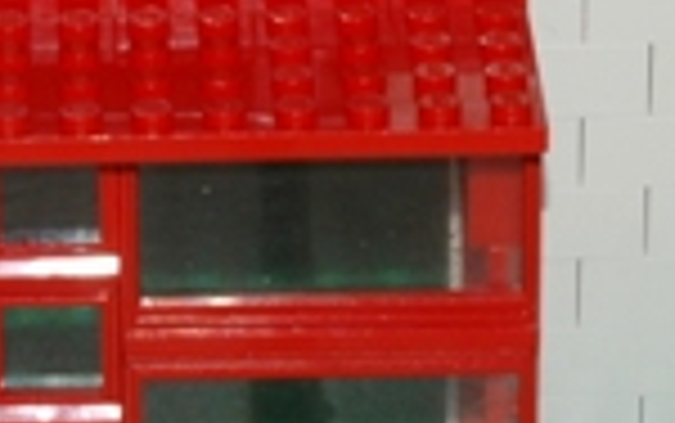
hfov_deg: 6.2
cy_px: 86
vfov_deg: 3.9
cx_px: -4
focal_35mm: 338
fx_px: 6222
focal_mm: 52
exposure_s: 1/60
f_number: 9
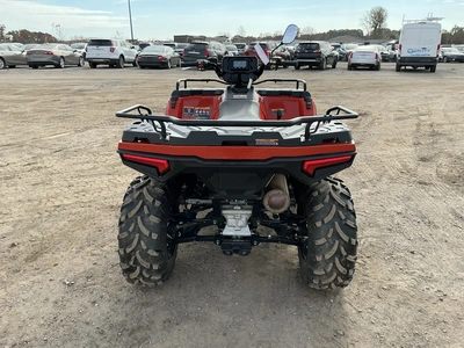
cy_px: 174
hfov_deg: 63.4
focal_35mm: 28
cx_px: 232
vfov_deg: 49.7
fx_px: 375
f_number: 1.8
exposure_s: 1/657
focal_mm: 3
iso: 25
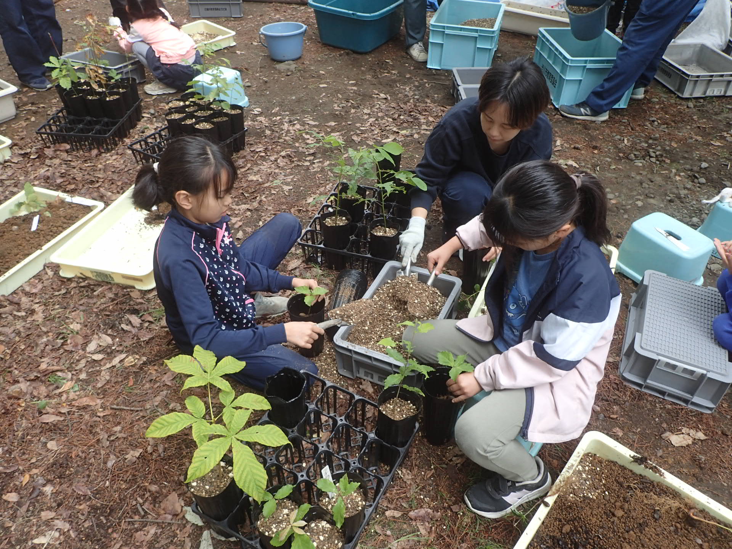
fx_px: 529
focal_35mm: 25
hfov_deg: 69.4
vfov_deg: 54.9
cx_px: 366
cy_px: 274
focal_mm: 4.5
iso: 100
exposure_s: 1/160
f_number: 2.8
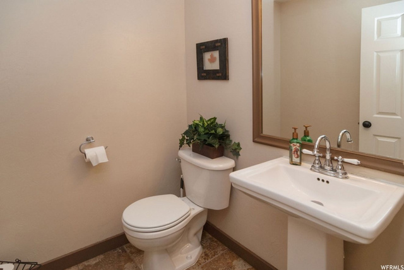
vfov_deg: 67.5
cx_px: 202
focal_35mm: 18
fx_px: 202
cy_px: 135
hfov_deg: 89.9
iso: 200
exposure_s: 1/60
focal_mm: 12
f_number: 5
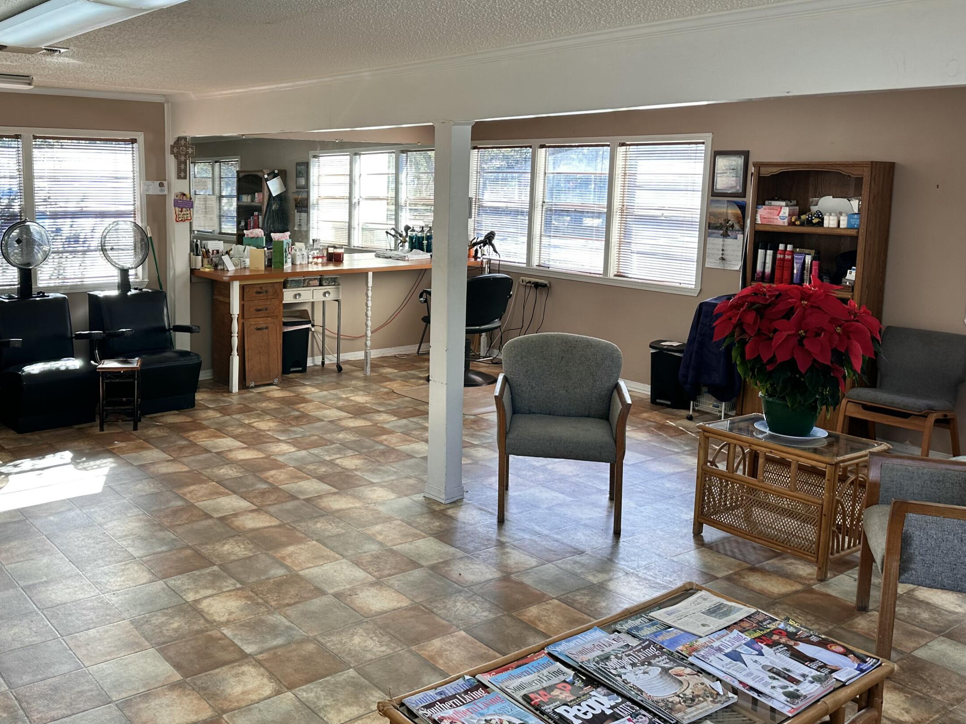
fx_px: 921
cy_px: 307
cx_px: 335
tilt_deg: -5.9
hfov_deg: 54.4
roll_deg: -1.0
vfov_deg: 42.8
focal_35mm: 33
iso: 64
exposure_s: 1/182
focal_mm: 6.86
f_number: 1.78
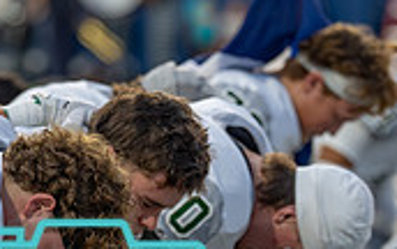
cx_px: 9
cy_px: 302
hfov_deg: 3.9
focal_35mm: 544
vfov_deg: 2.4
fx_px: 5894
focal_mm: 141
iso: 1250
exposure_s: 1/1600
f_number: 2.8
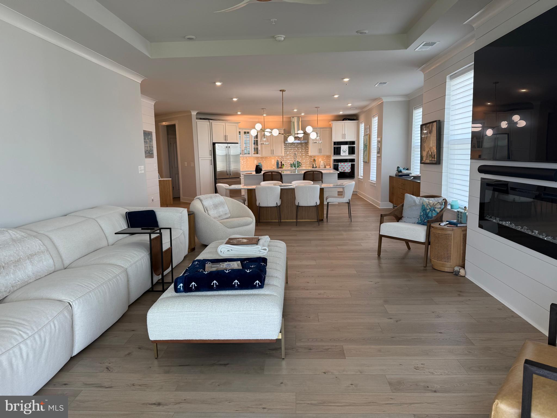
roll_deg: +1.0
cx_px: 278
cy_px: 209
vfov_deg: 56.8
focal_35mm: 24
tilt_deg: -7.7
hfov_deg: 71.6
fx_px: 386
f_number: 1.78
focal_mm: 6.76
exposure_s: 1/161
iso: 100
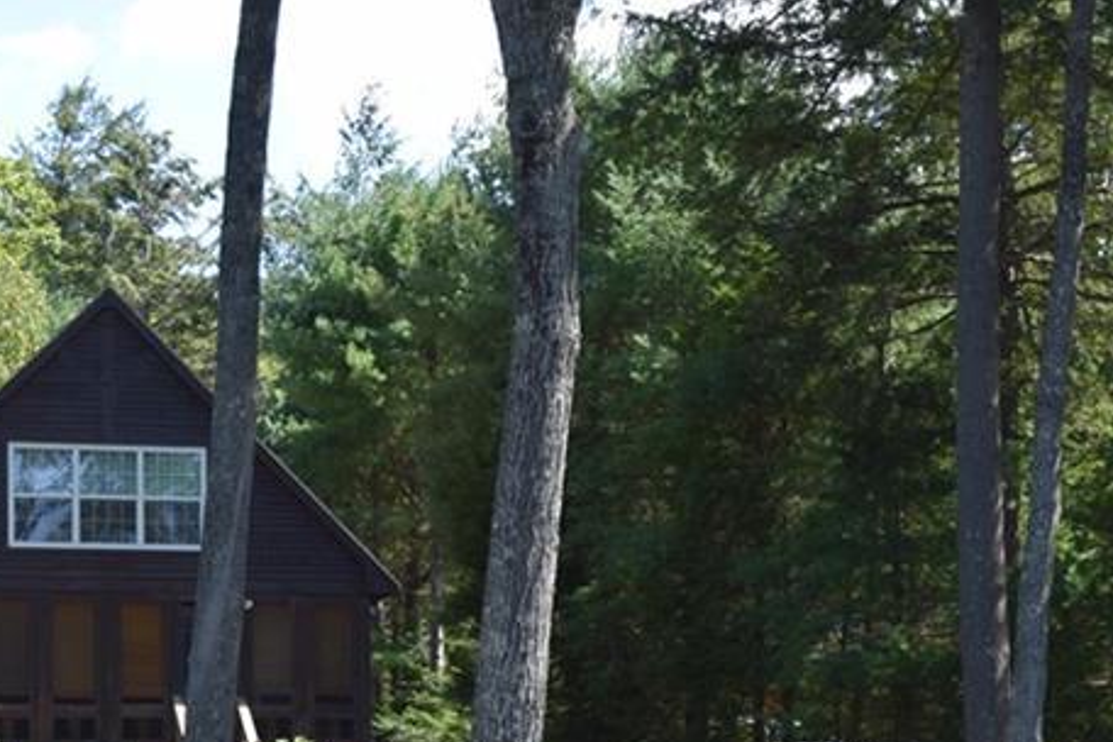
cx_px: 608
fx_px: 2601
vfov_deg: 15.9
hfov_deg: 24.1
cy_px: 752
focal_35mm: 84
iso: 100
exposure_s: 1/160
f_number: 6.3
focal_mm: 25
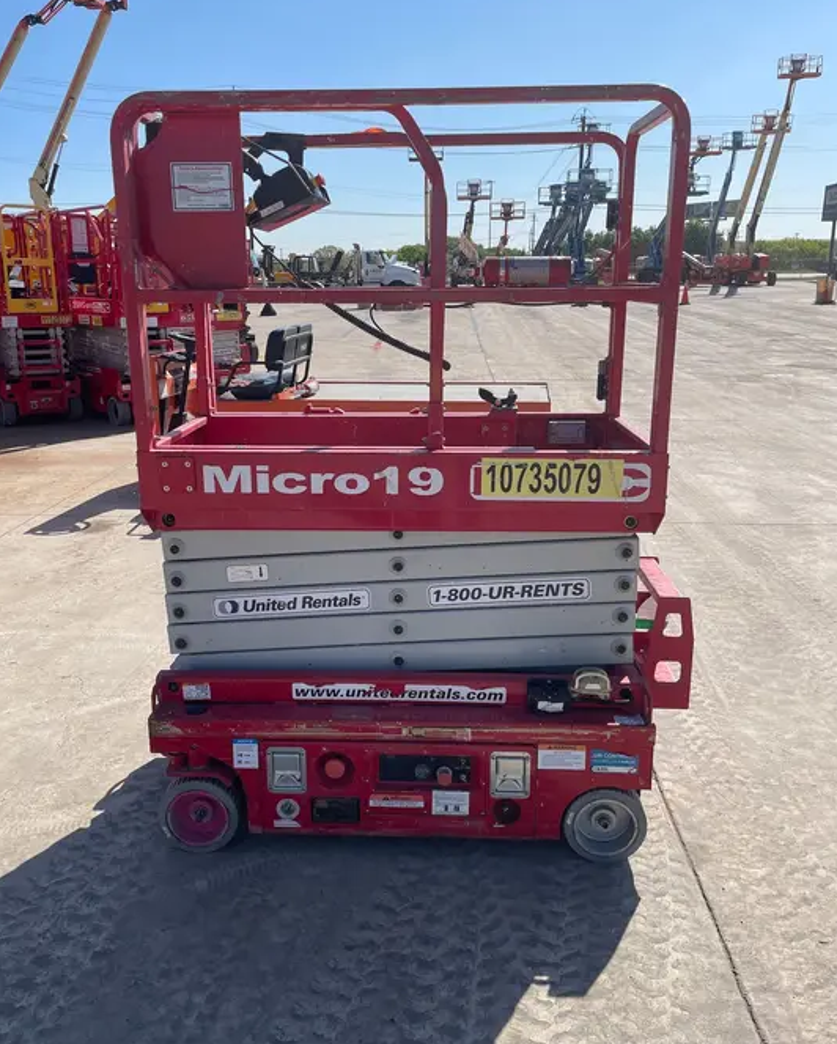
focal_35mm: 28
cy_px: 504
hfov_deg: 51.6
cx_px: 406
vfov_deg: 62.2
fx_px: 866
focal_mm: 4.2
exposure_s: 1/4292
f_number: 1.6
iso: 32
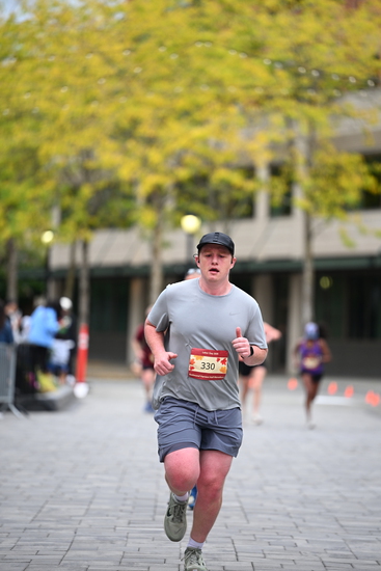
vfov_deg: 12.1
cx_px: 190
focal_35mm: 170
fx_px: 2697
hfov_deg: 8.1
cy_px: 286
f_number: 2.8
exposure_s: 1/2000
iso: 640
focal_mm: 170
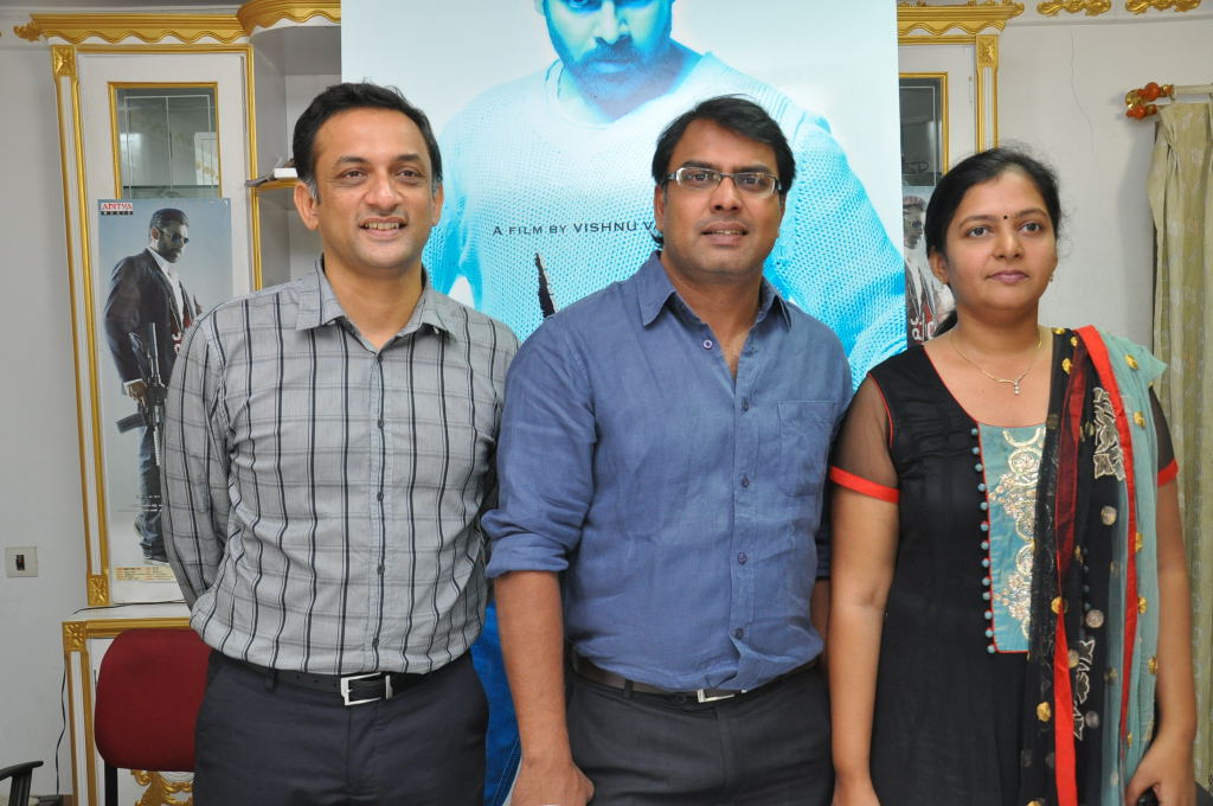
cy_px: 403
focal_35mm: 32
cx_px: 606
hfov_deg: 59.6
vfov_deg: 41.6
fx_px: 1060
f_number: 5.6
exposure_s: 1/60
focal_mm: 21
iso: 800
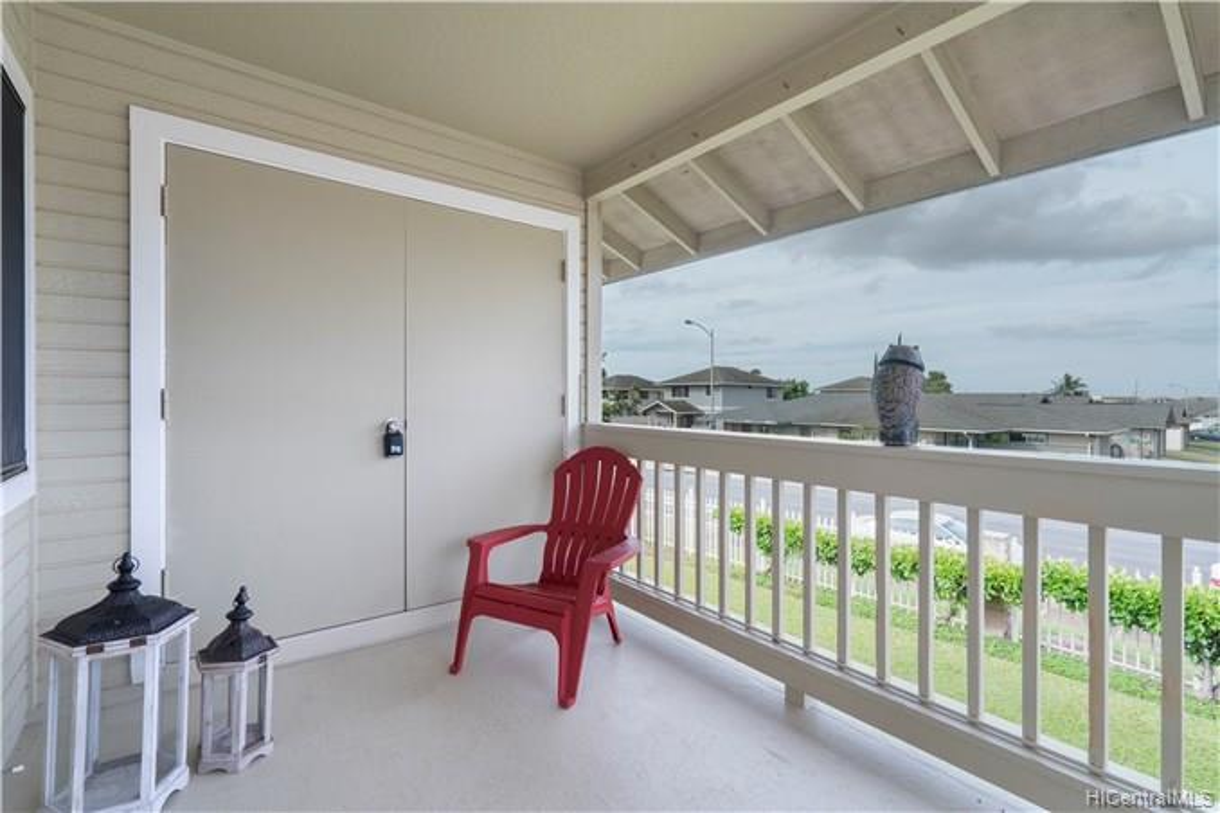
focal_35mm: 16
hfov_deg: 96.7
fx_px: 542
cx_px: 610
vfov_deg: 73.7
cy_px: 406
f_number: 8
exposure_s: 1/1600
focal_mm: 16
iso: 200
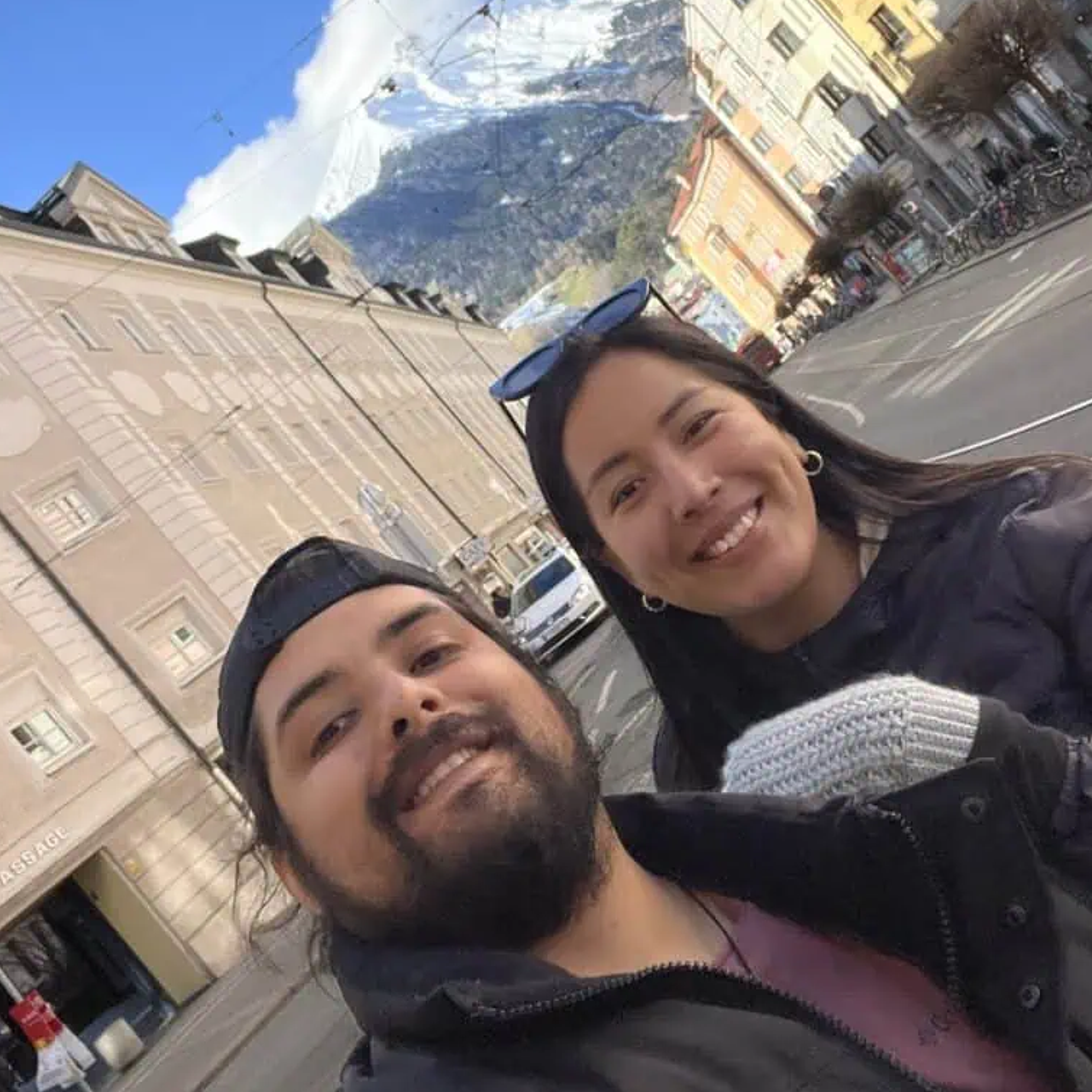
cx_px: 542
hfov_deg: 46.0
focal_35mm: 36
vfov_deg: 45.7
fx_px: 1285
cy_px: 421
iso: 32
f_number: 2.2
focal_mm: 2.7
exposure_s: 1/1348
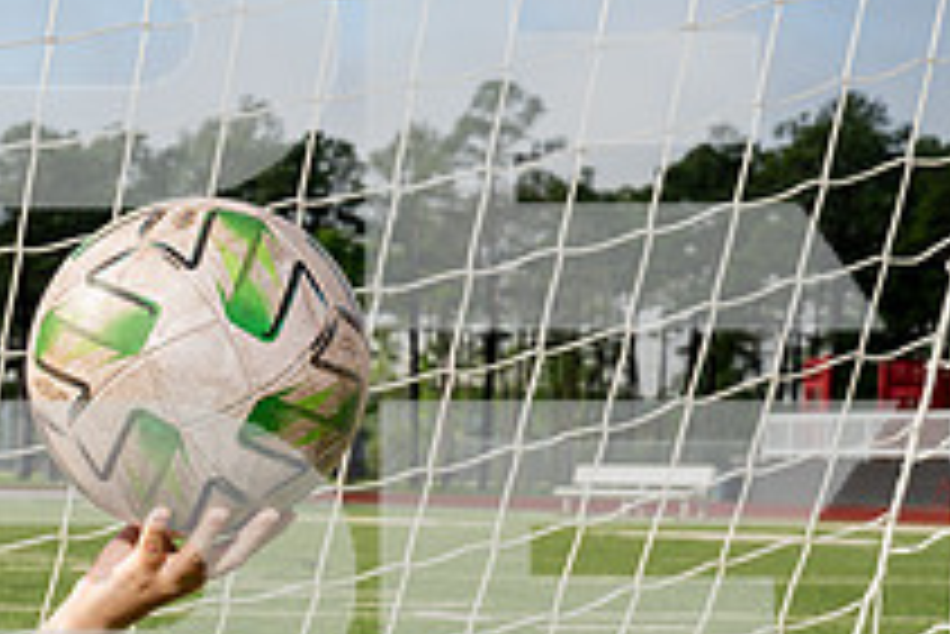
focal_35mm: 127
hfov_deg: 15.4
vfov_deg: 10.7
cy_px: 637
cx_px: -249
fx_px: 3354
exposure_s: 1/250
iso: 100
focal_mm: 43
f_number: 8
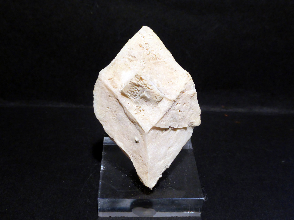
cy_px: 110
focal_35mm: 43
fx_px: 365
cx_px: 147
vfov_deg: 33.6
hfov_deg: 43.9
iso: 400
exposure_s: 1/40
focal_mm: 7.4
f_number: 3.9
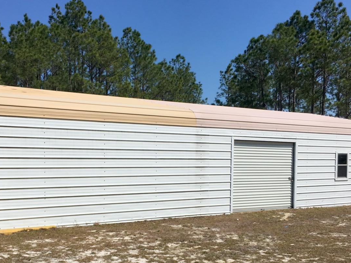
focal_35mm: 43
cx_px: 153
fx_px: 436
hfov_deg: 43.8
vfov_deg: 33.2
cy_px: 184
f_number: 2.2
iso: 25
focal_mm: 4.15
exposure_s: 1/3344
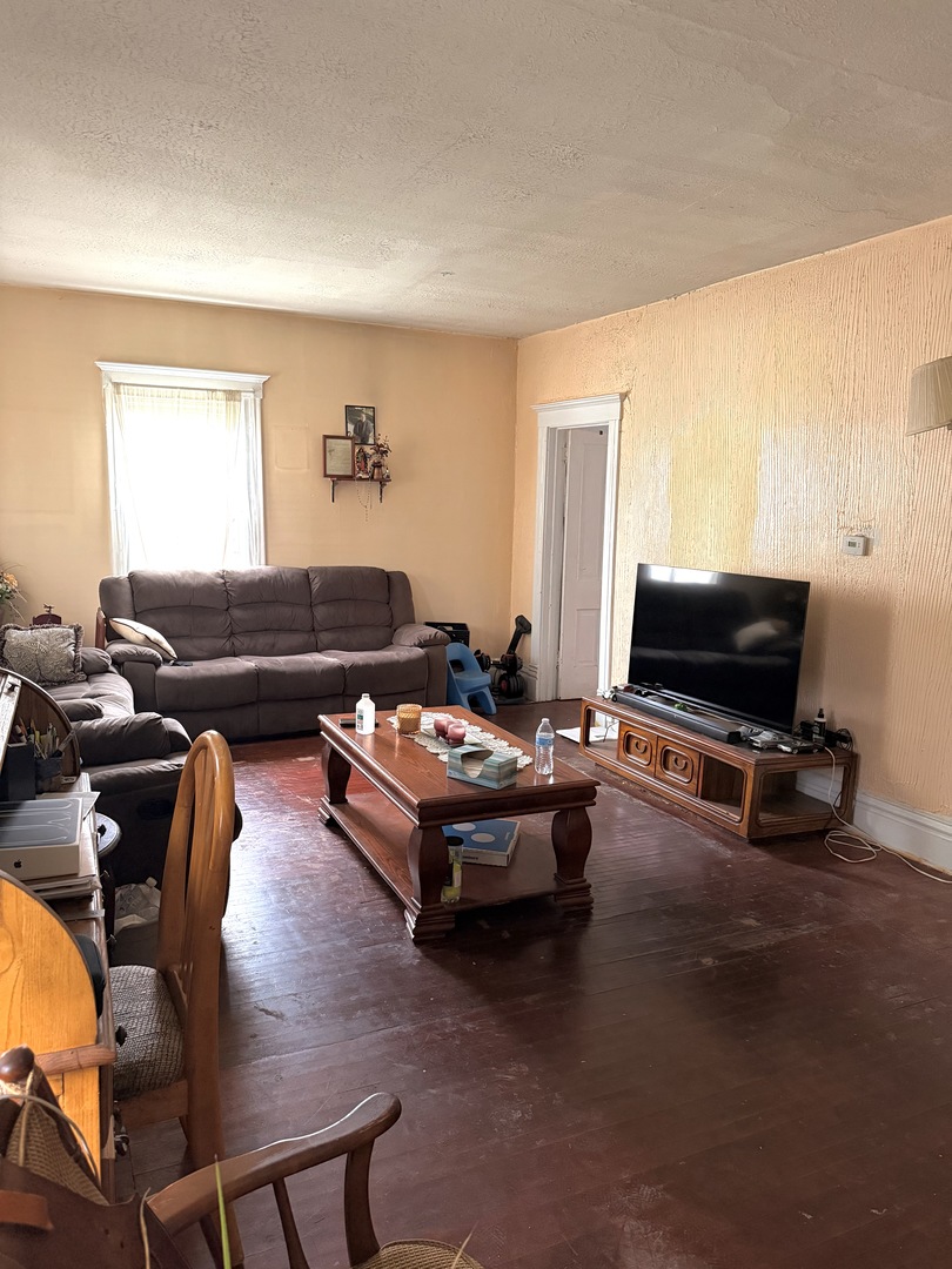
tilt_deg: -8.8
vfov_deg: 71.6
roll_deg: -1.9
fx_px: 880
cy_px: 634
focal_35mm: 24
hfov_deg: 56.8
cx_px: 476
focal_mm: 6.76
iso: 800
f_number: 1.78
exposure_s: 1/45
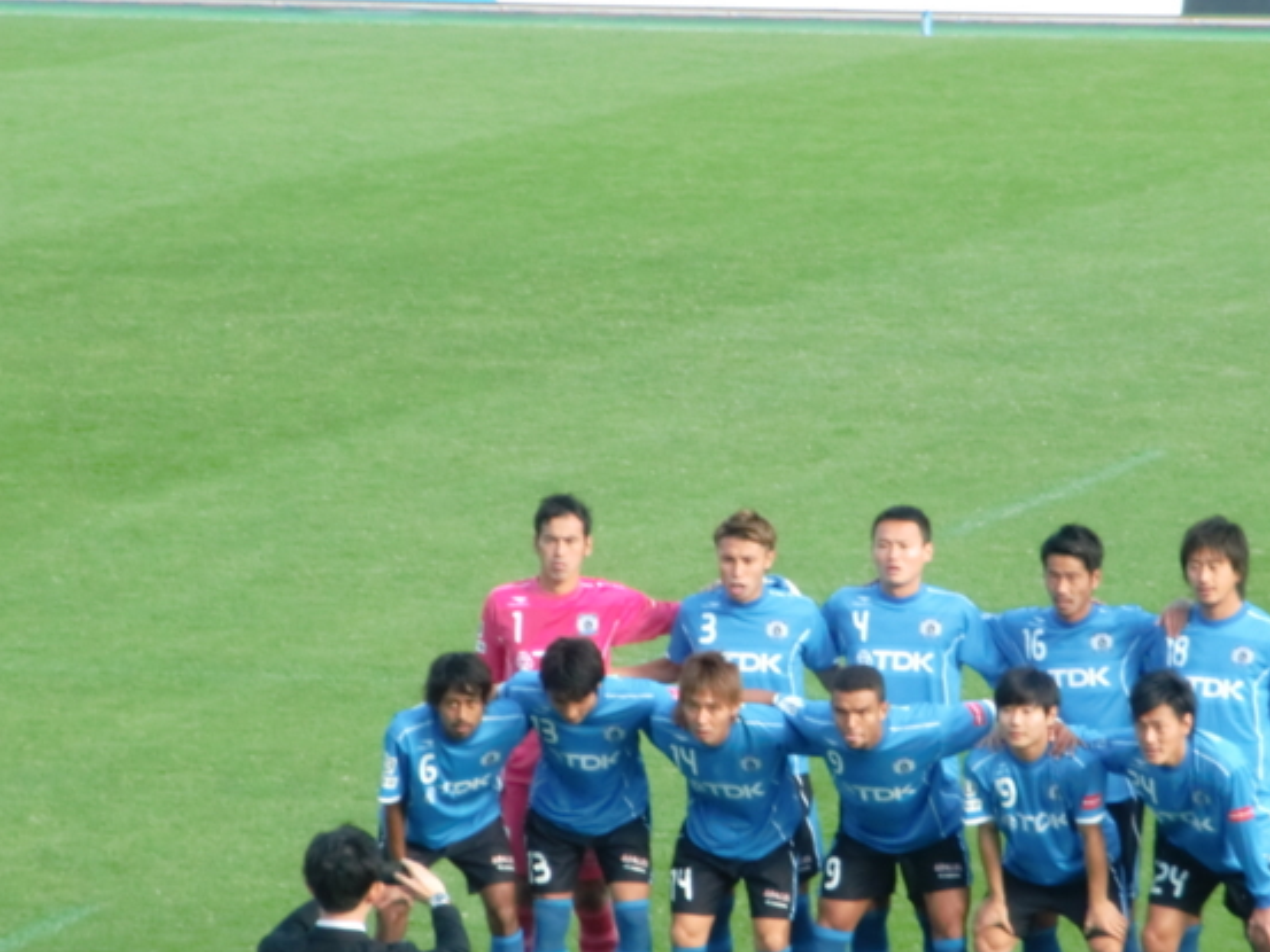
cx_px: 841
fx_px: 12734
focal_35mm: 347
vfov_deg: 4.3
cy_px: 534
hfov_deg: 5.7
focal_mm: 43
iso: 250
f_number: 5.8
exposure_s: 1/250
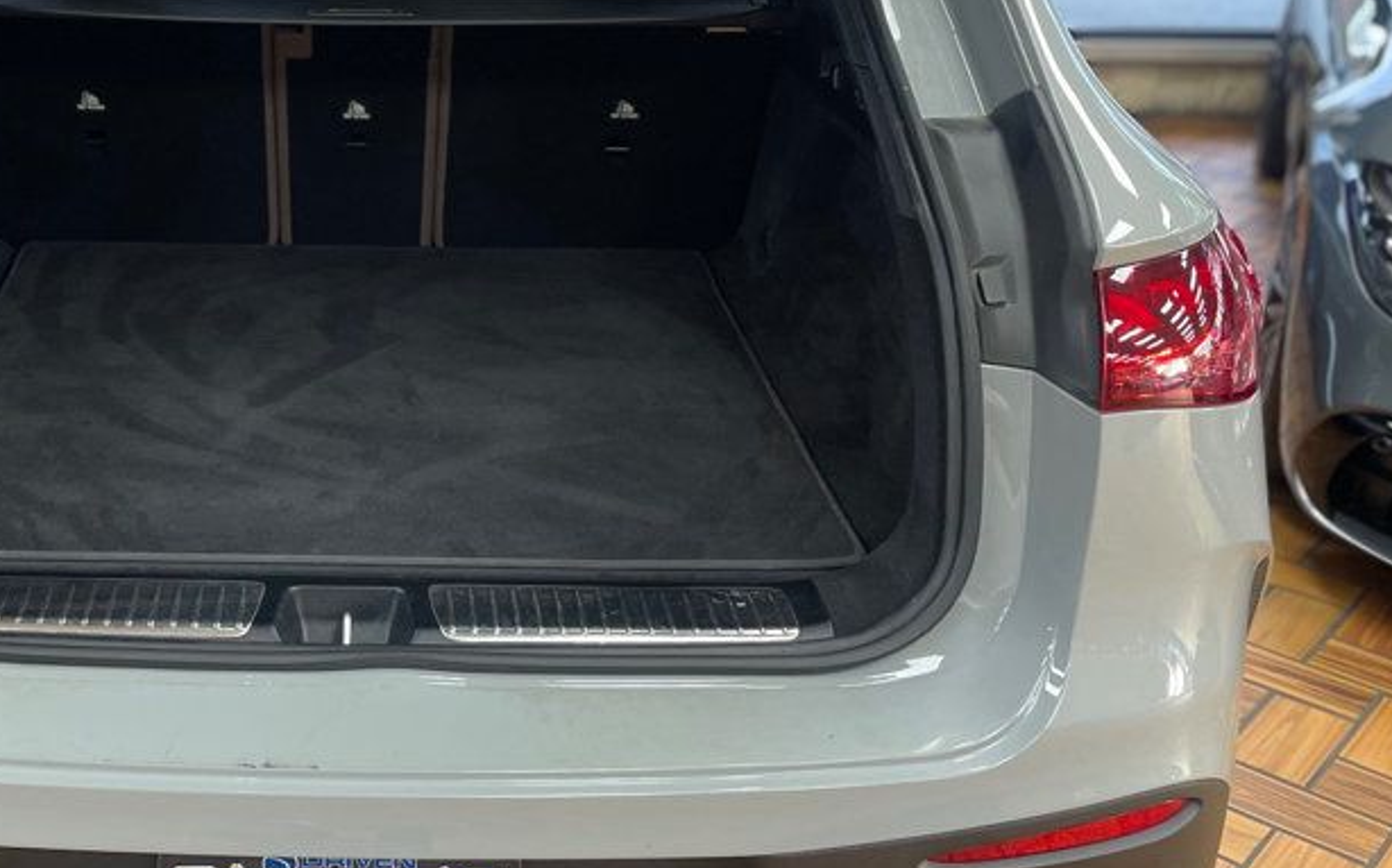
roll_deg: -0.6
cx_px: 347
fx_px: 1744
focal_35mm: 46
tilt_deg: -19.7
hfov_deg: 42.2
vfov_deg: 27.8
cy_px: 279
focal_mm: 4.2
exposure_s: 1/60
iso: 125
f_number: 1.6
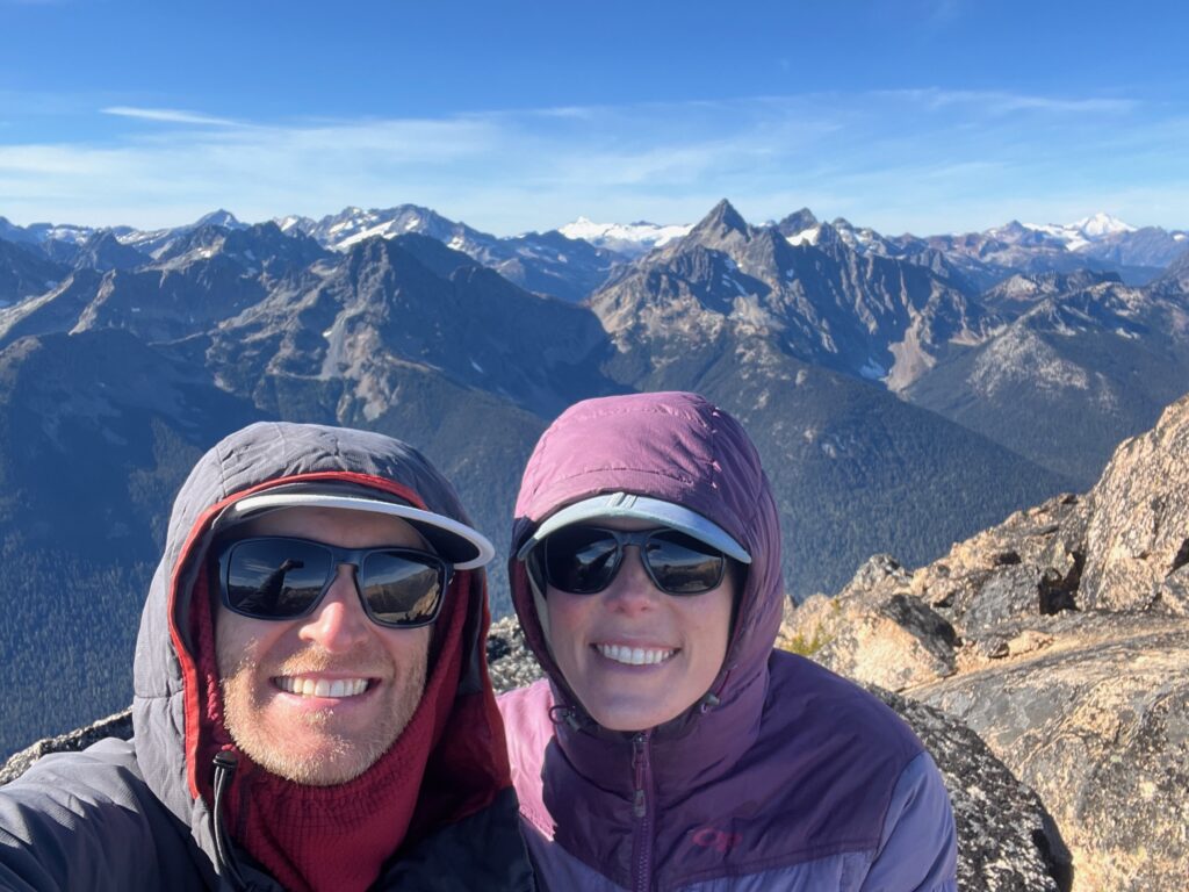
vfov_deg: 46.8
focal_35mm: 30
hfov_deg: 60.0
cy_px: 446
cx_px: 594
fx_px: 1030
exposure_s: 1/249
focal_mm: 2.71
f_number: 2.2
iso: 32
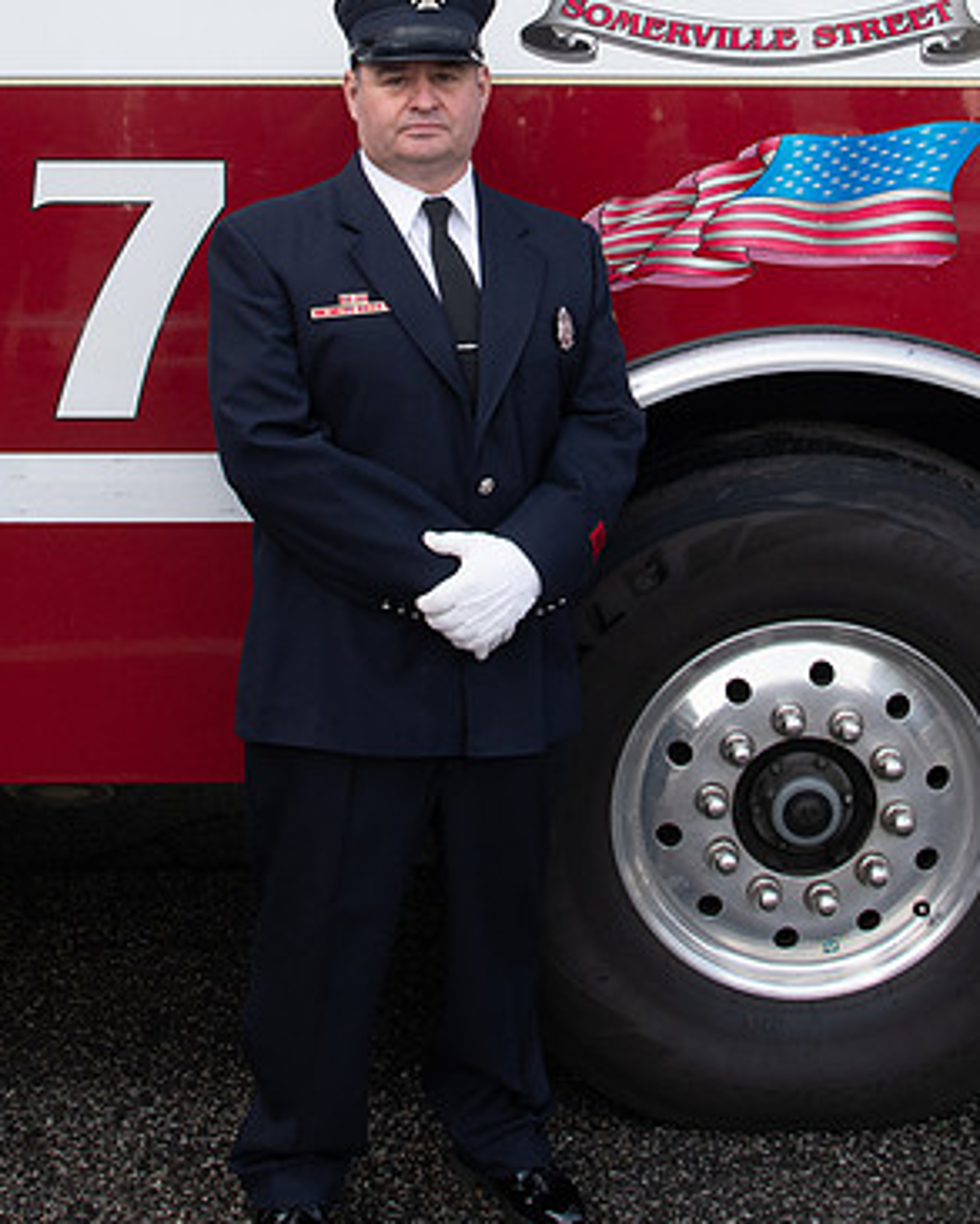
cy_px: 189
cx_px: 474
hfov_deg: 26.2
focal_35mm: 58
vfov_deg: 31.4
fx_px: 2102
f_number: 8
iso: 640
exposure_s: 1/250
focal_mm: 24
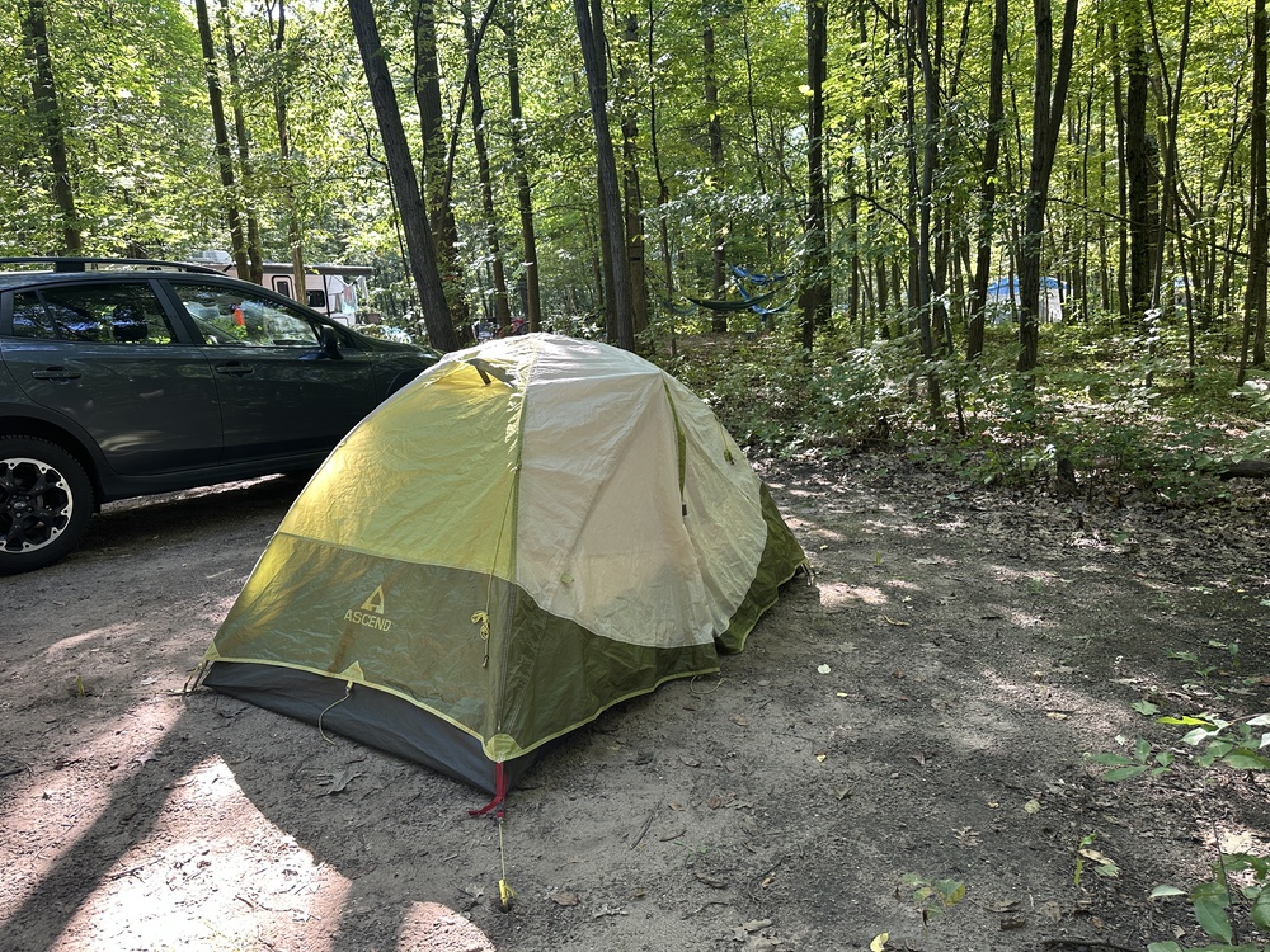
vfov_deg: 56.8
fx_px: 881
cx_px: 635
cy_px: 476
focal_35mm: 24
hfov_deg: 71.6
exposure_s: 1/121
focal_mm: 6.86
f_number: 1.78
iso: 125
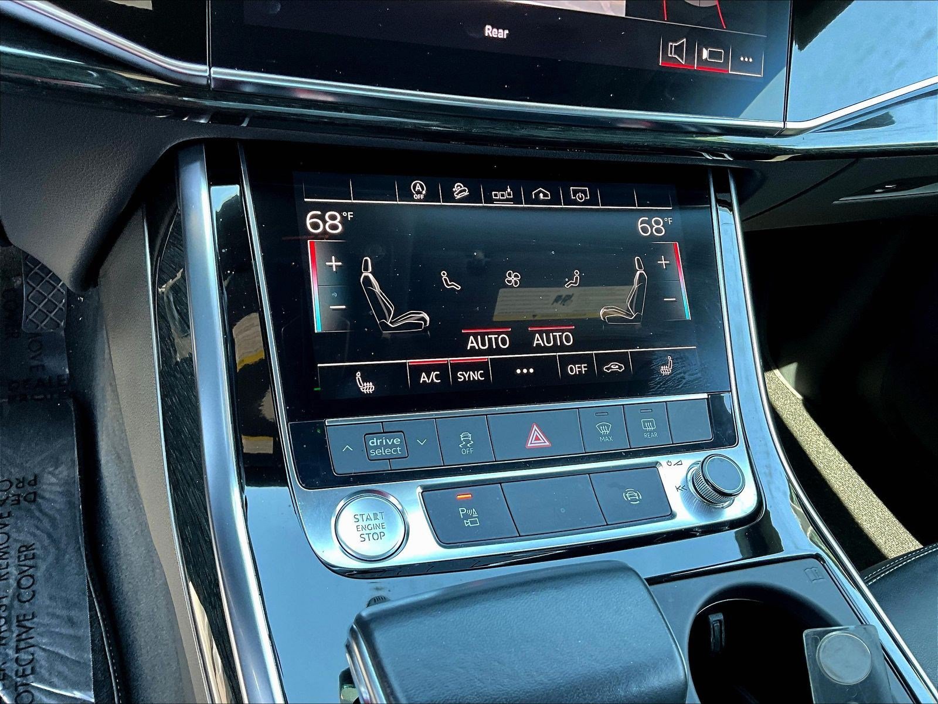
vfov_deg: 48.2
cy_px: 352
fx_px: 786
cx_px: 469
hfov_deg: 61.7
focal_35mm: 29
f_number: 1.8
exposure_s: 1/65
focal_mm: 3
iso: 64
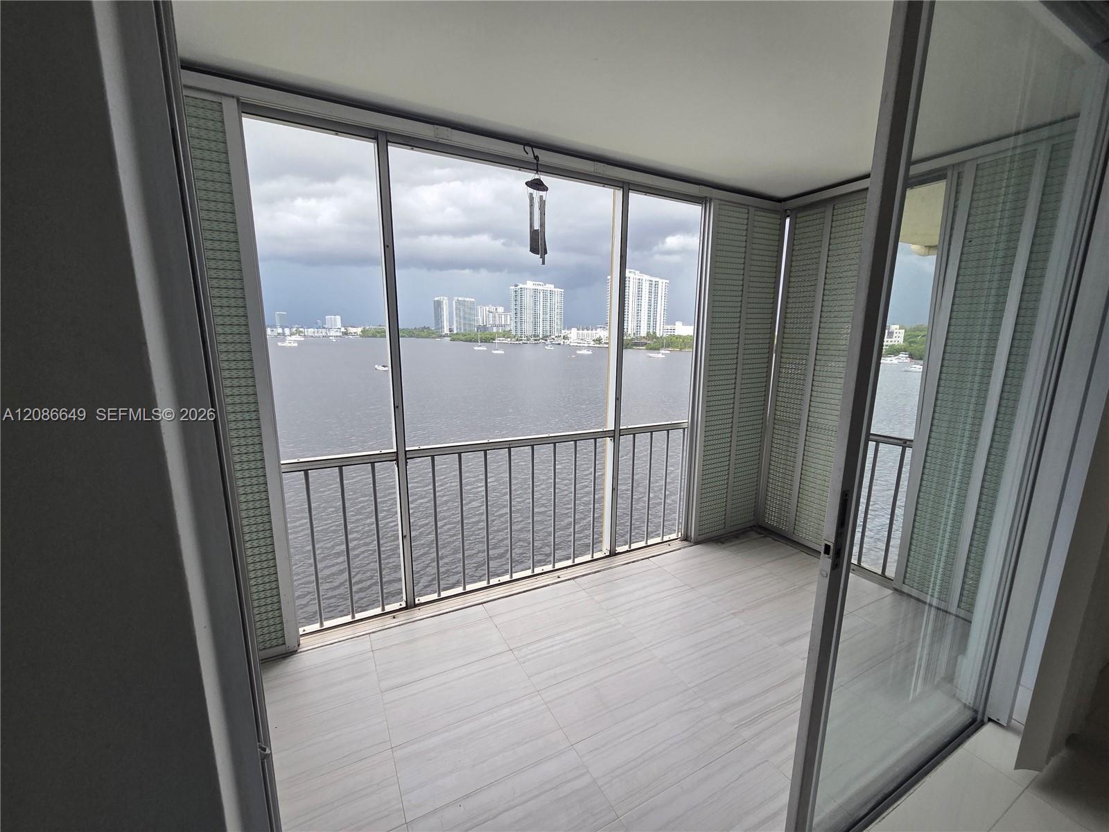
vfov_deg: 89.9
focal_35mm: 13
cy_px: 416
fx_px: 416
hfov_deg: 106.2
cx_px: 554
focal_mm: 2.2
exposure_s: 1/359
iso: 80
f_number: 2.2
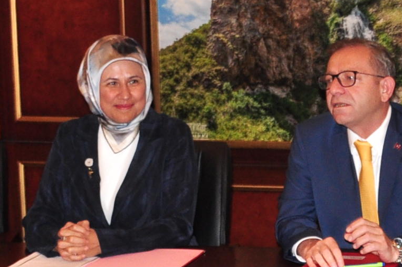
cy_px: 39
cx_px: 476
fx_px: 1271
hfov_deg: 17.2
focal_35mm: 114
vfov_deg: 11.9
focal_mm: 18
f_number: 3.5
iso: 400
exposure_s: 1/60
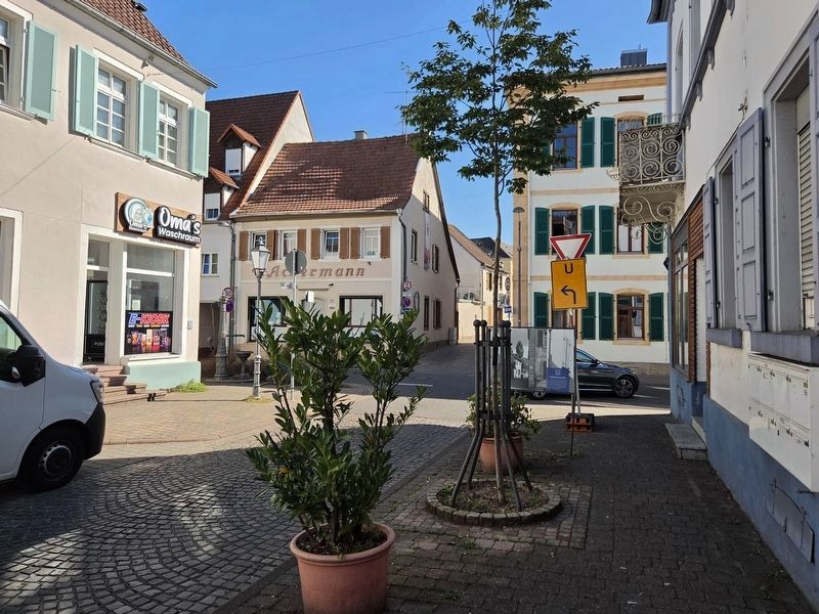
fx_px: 544
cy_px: 307
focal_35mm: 23
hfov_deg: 73.9
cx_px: 410
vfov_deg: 58.9
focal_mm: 5.4
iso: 80
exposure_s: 1/4364
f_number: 1.8
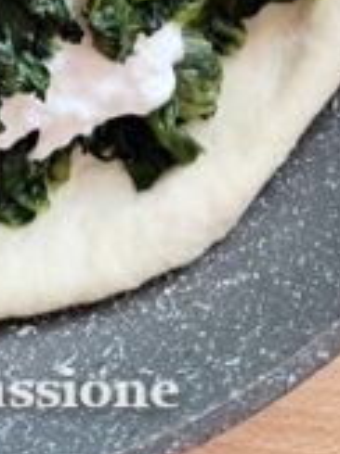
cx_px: -106
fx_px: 1390
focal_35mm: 106
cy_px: -382
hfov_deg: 13.4
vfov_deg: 15.7
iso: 250
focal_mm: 6.14
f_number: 1.65
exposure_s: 1/100
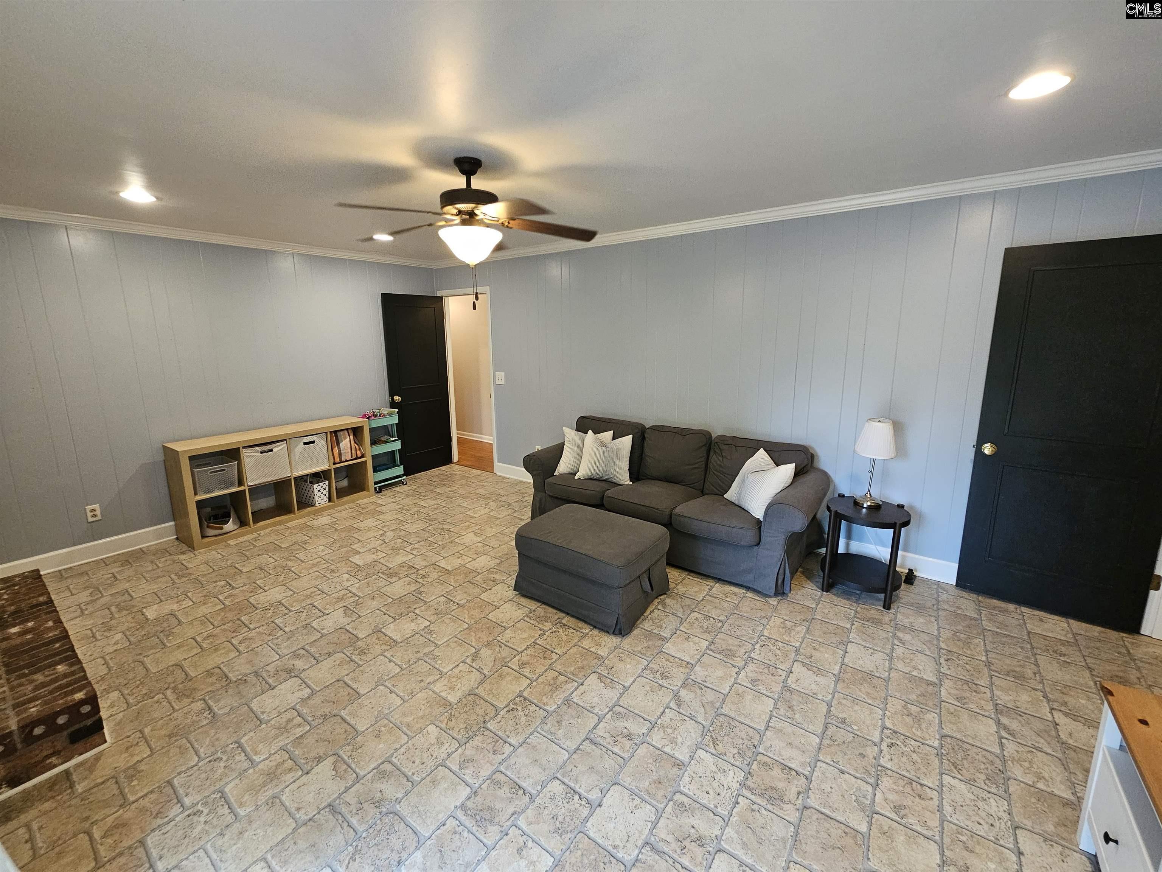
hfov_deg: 106.2
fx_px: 436
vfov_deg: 89.9
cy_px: 436
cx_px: 581
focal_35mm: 13
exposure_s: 1/60
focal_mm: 2.2
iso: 320
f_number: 2.2
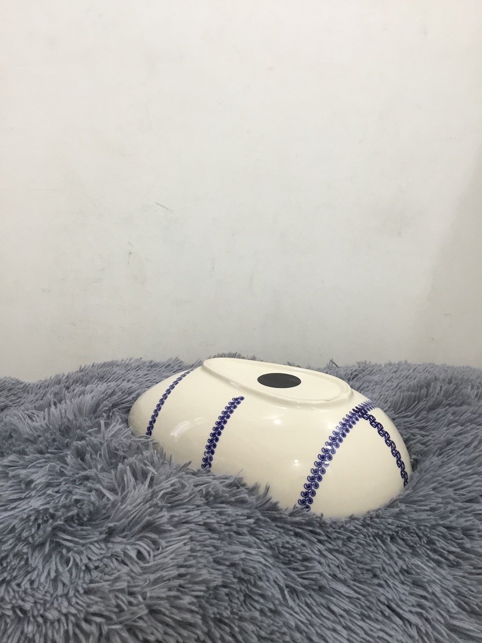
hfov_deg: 45.4
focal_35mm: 31
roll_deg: +0.9
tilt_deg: -11.6
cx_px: 241
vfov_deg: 58.4
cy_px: 322
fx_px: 576
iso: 80
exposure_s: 1/33
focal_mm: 3.3
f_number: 2.4
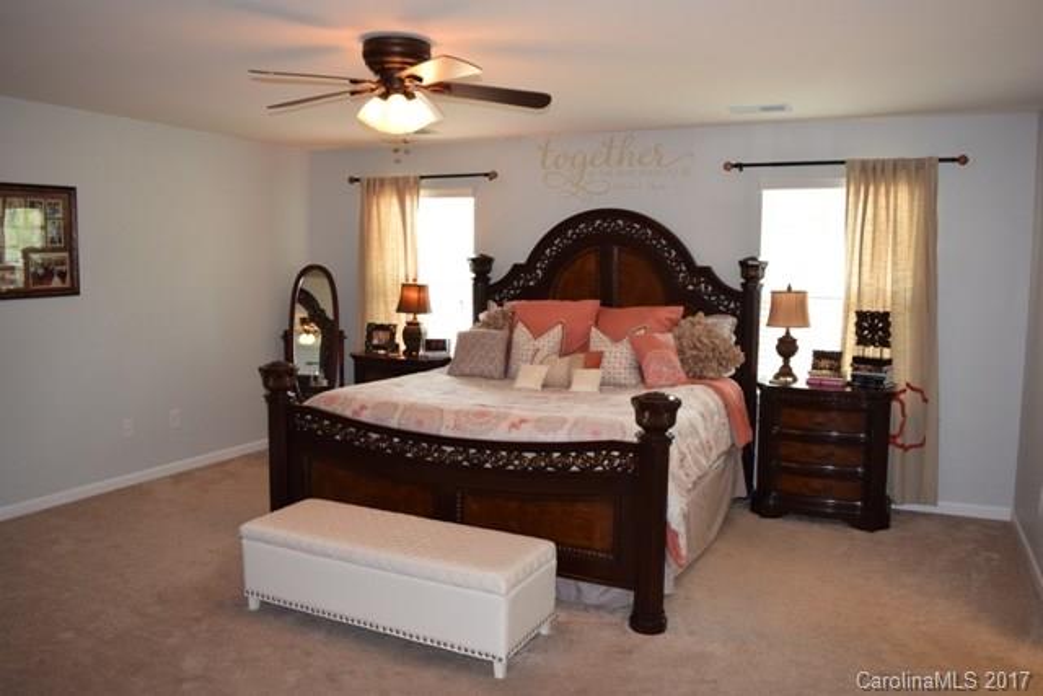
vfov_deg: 48.0
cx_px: 522
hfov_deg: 67.4
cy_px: 348
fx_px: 782
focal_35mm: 27
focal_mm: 18
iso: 800
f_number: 4.5
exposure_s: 1/80
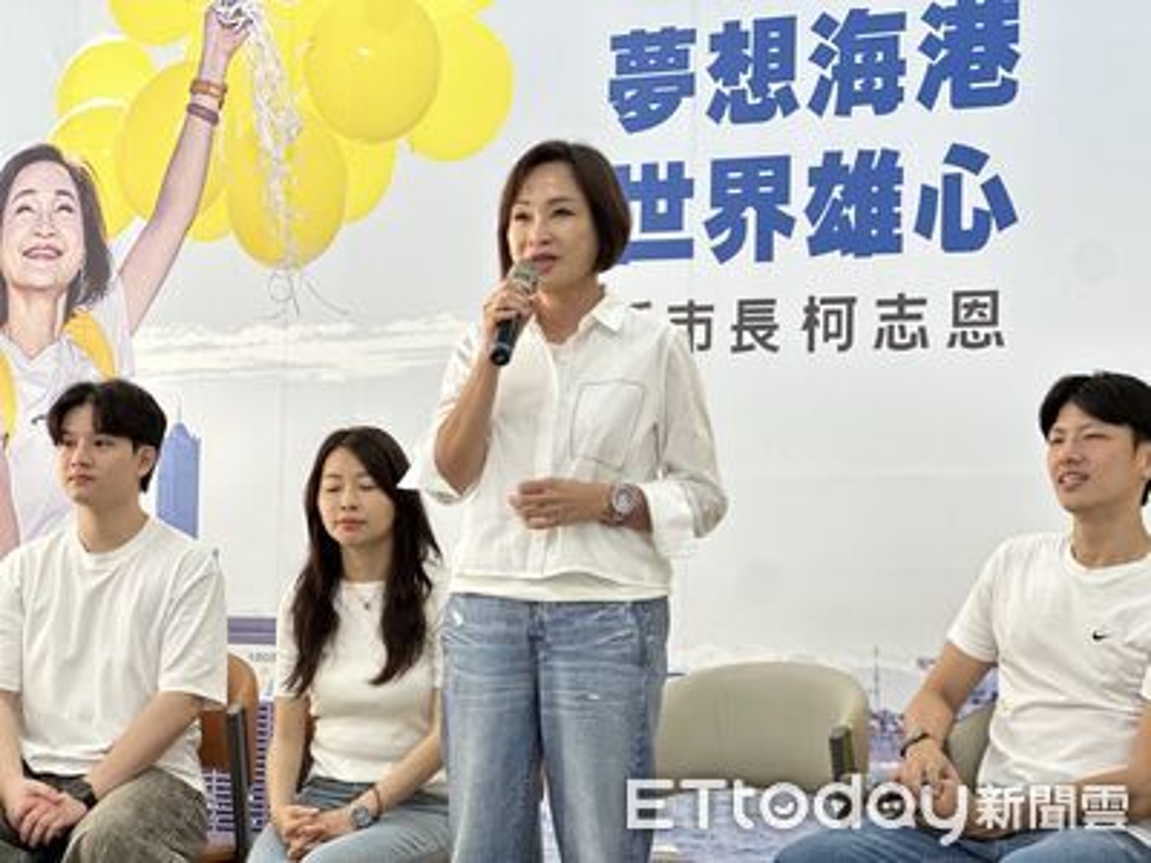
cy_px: 432
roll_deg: -1.2
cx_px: 576
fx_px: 2560
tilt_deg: +2.7
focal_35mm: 77
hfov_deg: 25.3
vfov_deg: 19.1
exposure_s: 1/60
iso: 125
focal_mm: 9
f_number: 2.8
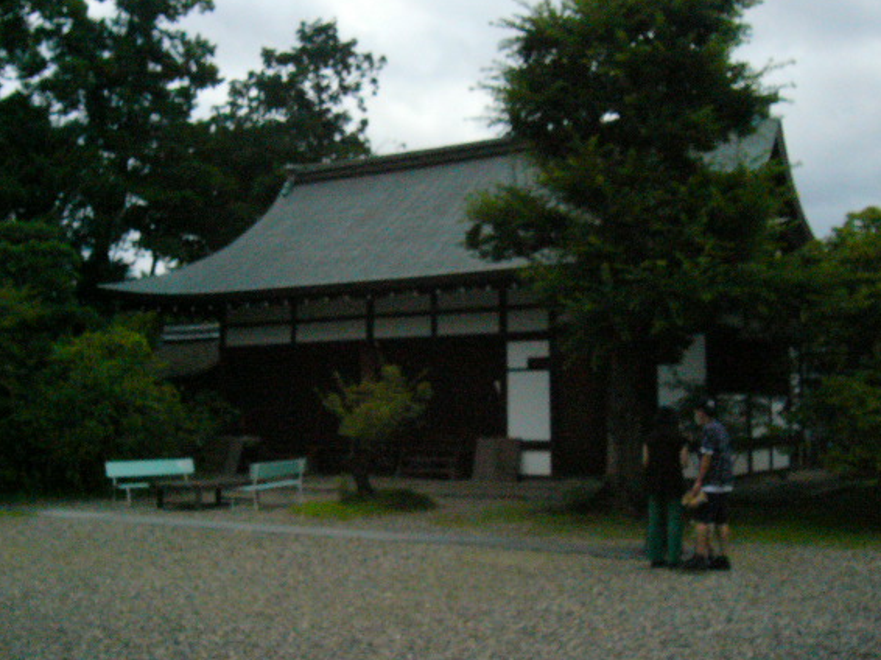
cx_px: 414
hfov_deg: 43.8
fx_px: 1094
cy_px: 314
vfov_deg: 33.6
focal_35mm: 43
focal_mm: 6.3
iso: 400
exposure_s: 1/2000
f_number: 8.3
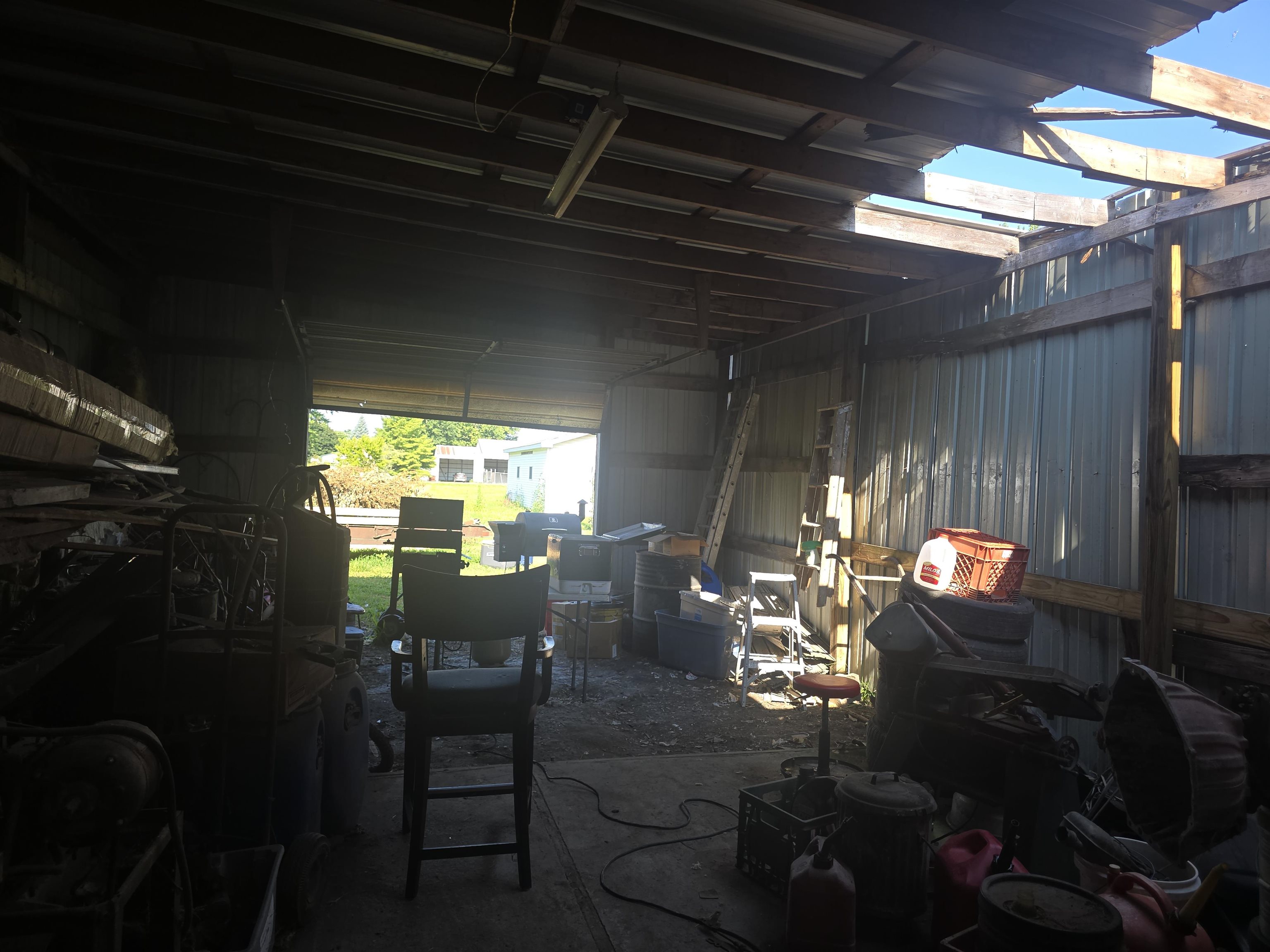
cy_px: 476
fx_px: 844
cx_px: 635
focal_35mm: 23
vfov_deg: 58.9
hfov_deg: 73.9
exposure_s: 1/120
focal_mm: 6.3
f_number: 1.7
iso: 12
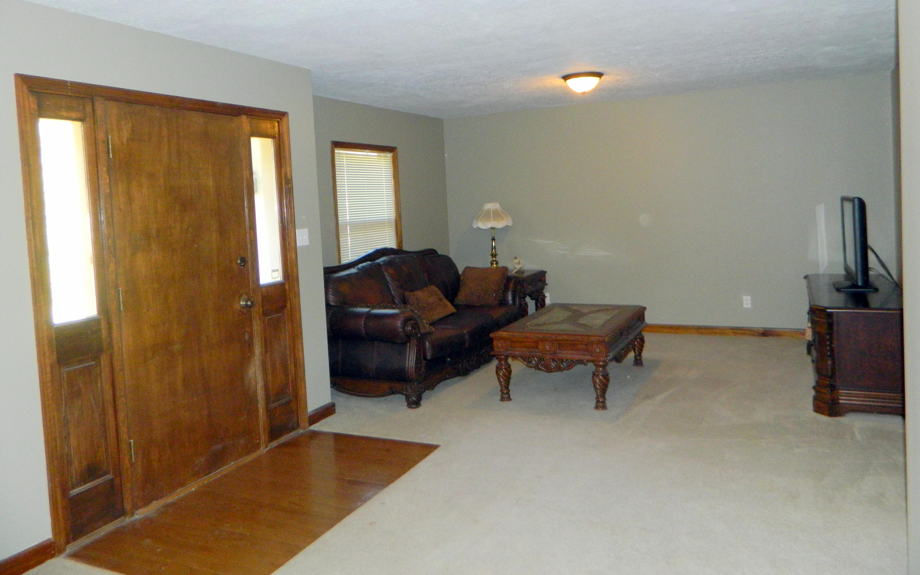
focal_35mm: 27
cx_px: 455
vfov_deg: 45.8
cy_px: 229
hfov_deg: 68.4
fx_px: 677
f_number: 3.1
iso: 250
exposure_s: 1/30
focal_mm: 4.5
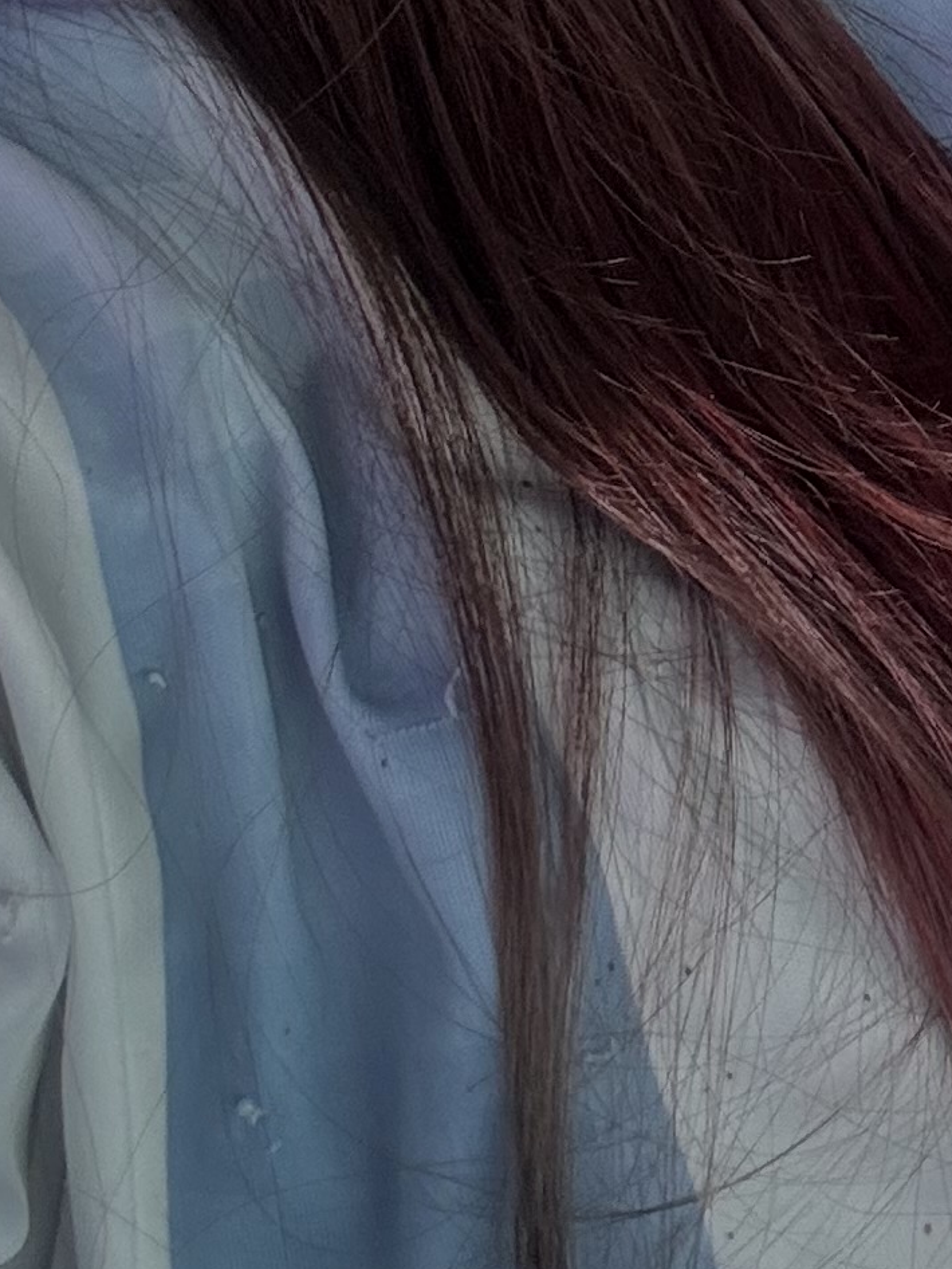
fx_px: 3592
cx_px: 1412
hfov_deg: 14.2
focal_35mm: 98
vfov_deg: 18.8
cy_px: -323
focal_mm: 2.69
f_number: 1.9
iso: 50
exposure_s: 1/122
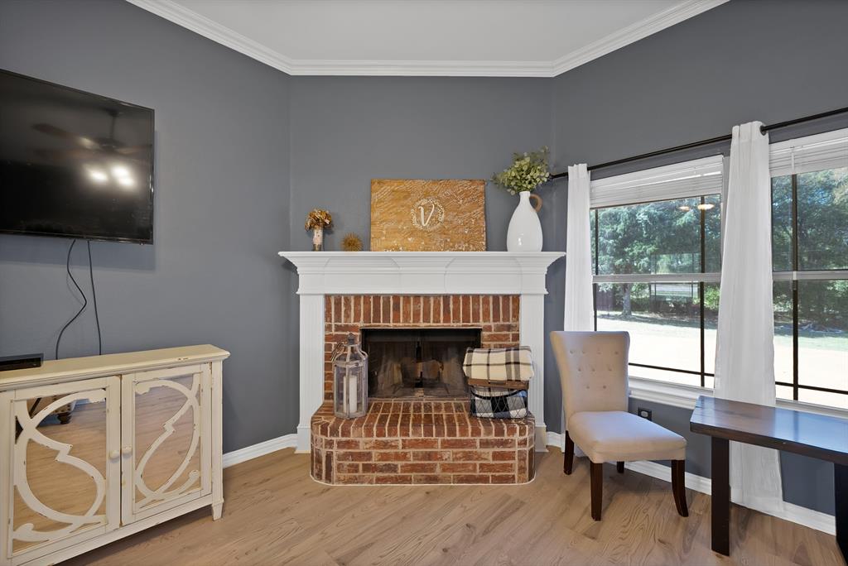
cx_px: 424
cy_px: 283
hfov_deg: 104.2
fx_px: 330
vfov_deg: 81.3
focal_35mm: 14
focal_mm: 14
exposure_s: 1/1.67
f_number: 9
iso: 640
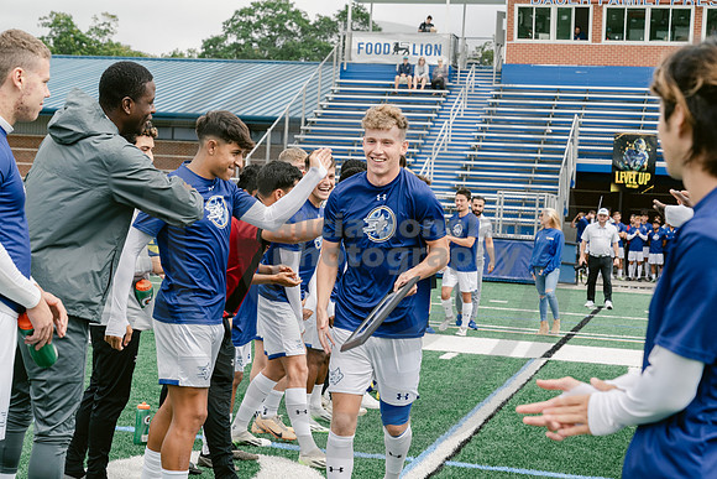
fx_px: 1235
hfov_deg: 32.4
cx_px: 358
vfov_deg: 21.9
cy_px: 240
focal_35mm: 62
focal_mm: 62
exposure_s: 1/500
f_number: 5.6
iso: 400
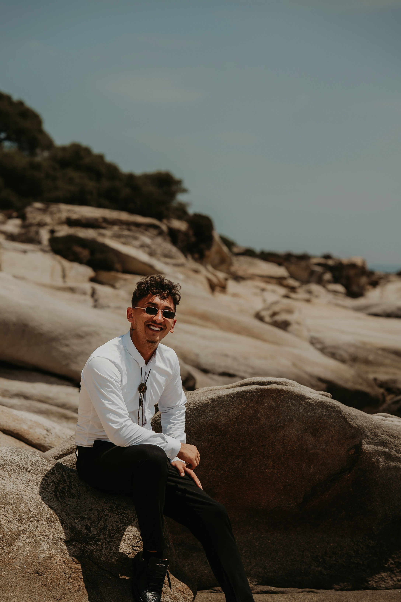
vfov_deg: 20.4
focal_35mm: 100
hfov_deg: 13.7
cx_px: 198
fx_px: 1671
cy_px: 342
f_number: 3.5
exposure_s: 1/6400
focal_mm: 85
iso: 250
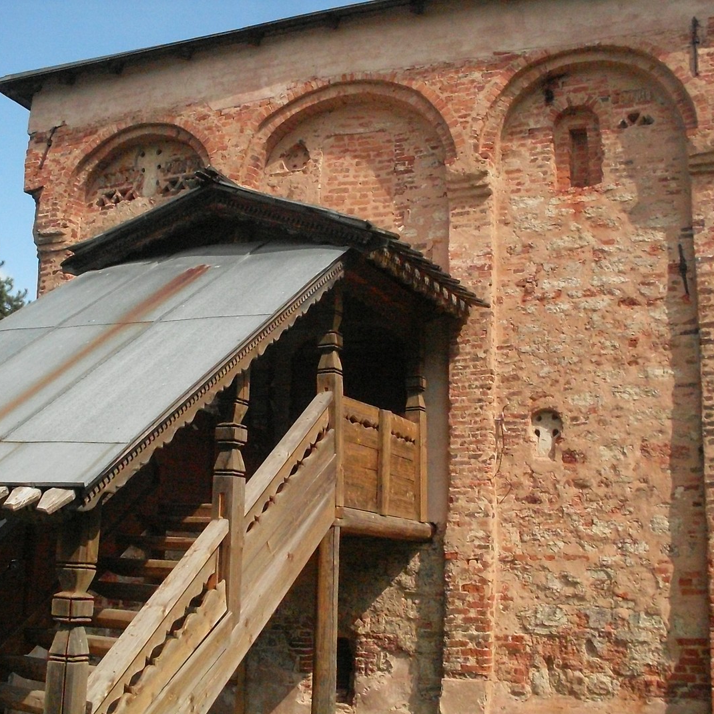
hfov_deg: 37.5
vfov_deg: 37.6
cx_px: 320
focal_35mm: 45
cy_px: 358
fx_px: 1050
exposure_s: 1/500
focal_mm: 6.3
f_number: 8.4
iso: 400
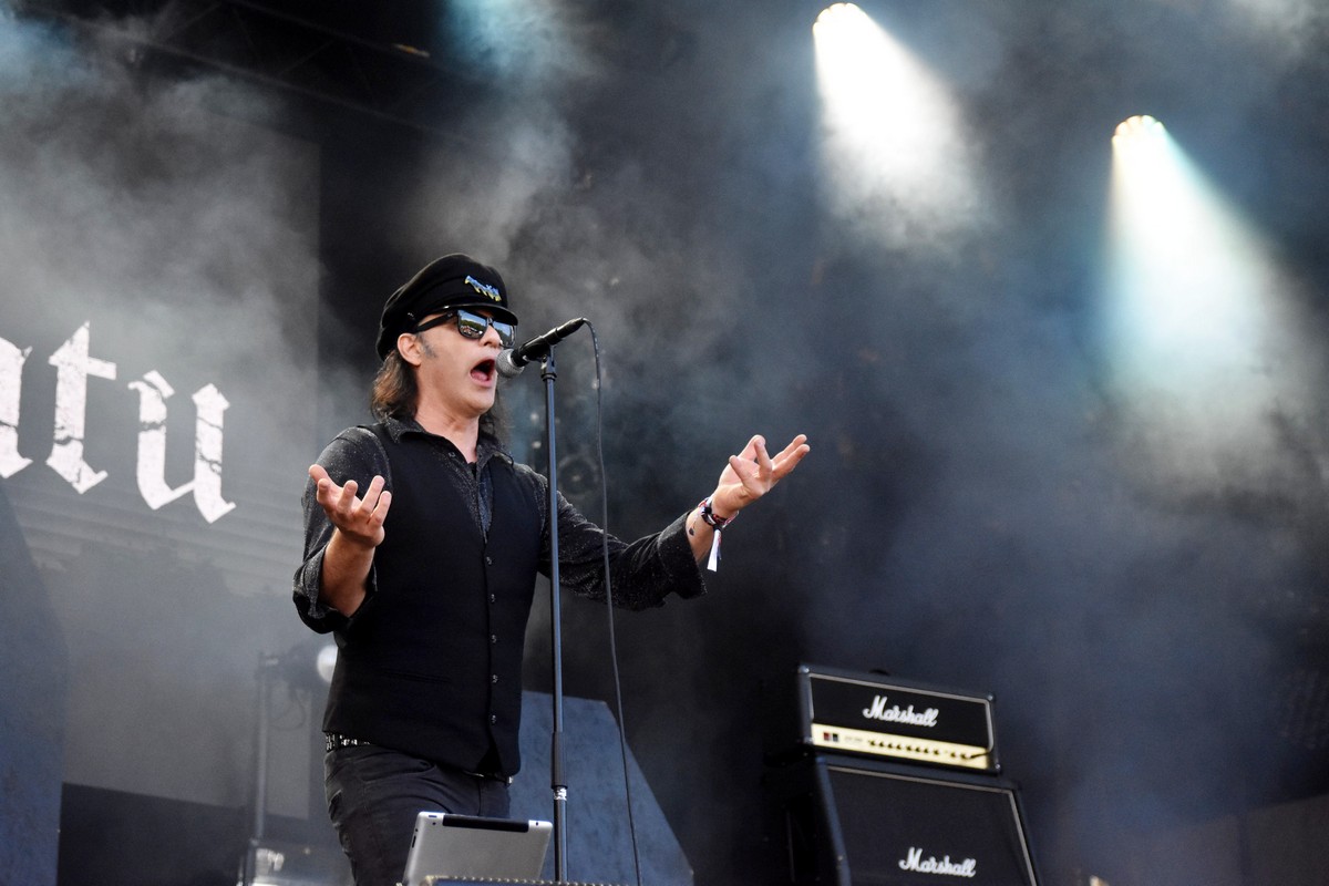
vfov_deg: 22.6
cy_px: 443
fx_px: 2215
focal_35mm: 60
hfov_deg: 33.4
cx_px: 664
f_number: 2.8
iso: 2000
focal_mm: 40
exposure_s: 1/5000
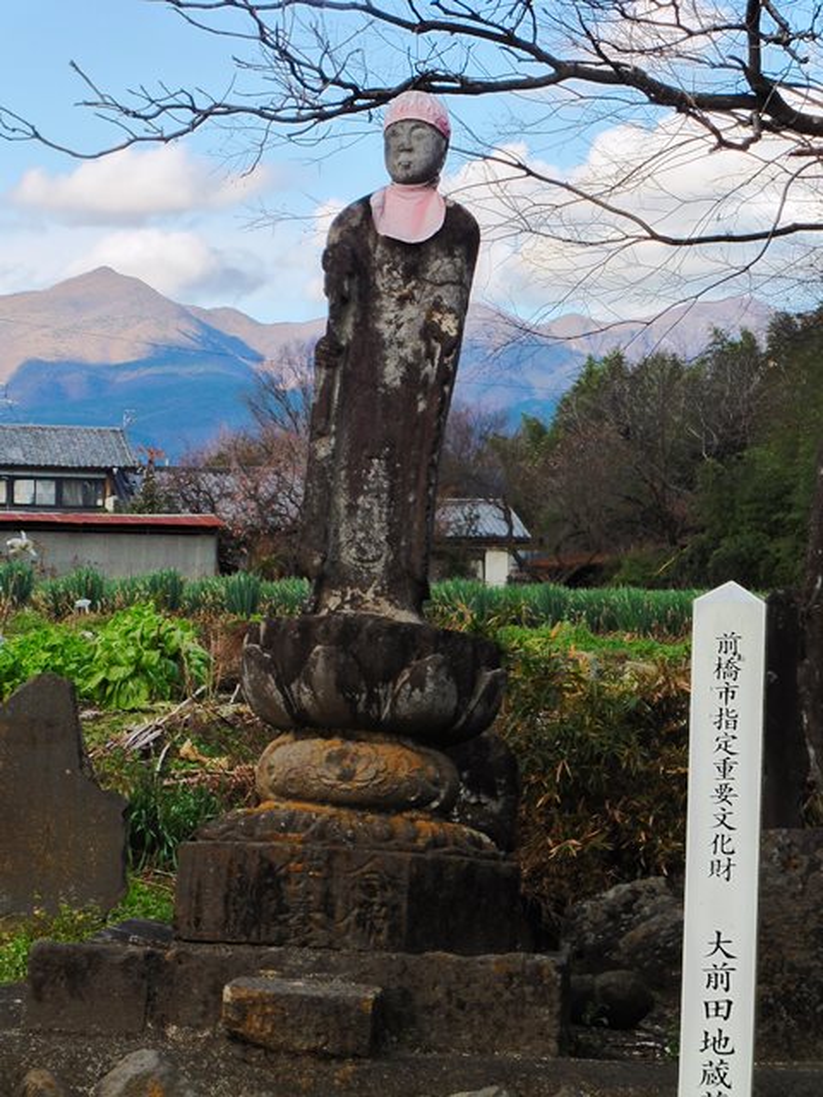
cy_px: 548
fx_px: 3233
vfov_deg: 19.3
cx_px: 412
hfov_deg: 14.5
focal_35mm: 102
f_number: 6.3
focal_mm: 18.2
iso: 100
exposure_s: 1/125
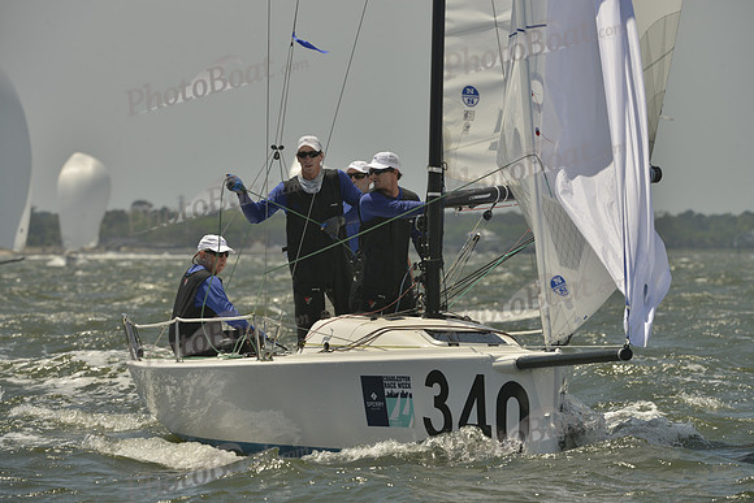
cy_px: 252
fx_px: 6075
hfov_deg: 7.1
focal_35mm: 290
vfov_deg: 4.7
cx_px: 377
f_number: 10
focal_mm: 290
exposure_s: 1/1250
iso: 280
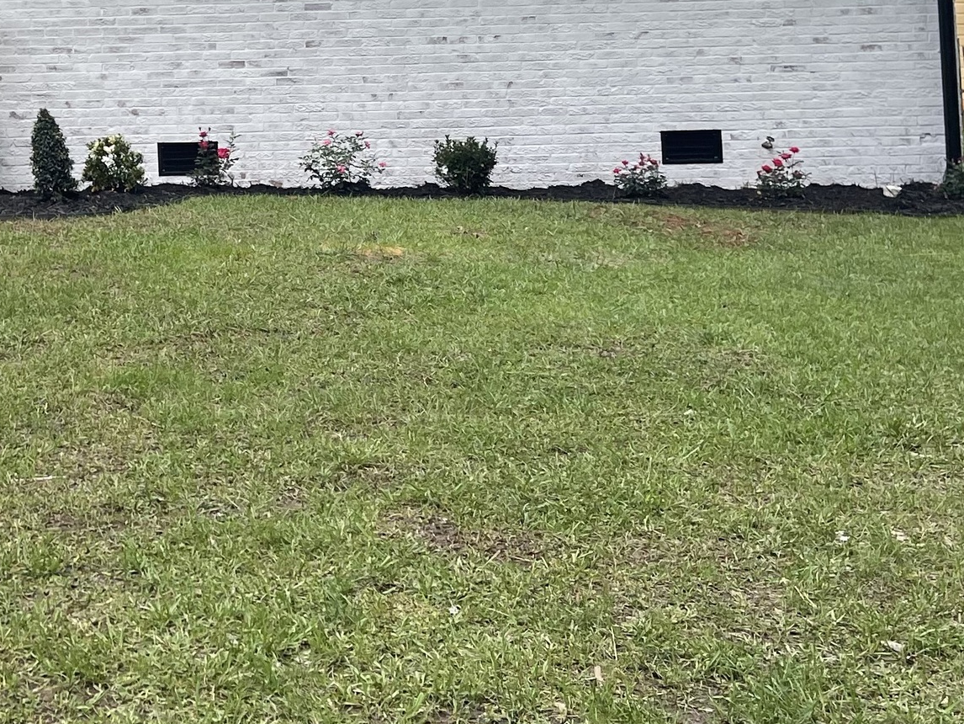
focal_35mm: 67
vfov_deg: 20.9
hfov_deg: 26.6
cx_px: -107
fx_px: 1866
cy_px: -64
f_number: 1.6
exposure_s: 1/1642
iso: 32
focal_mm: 5.1
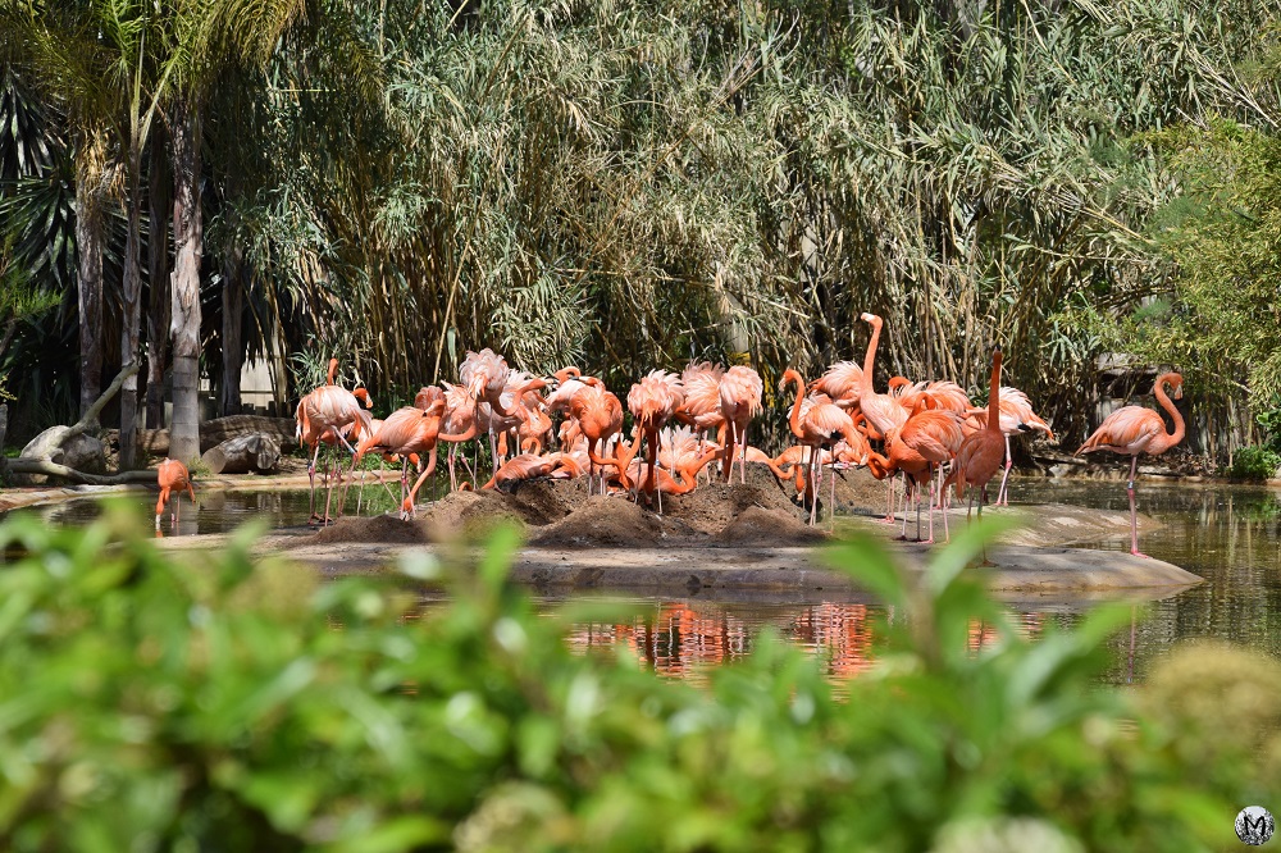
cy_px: 426
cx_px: 640
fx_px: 5335
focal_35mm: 150
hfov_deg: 13.7
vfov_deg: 9.1
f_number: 9
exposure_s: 1/320
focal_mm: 100
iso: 200
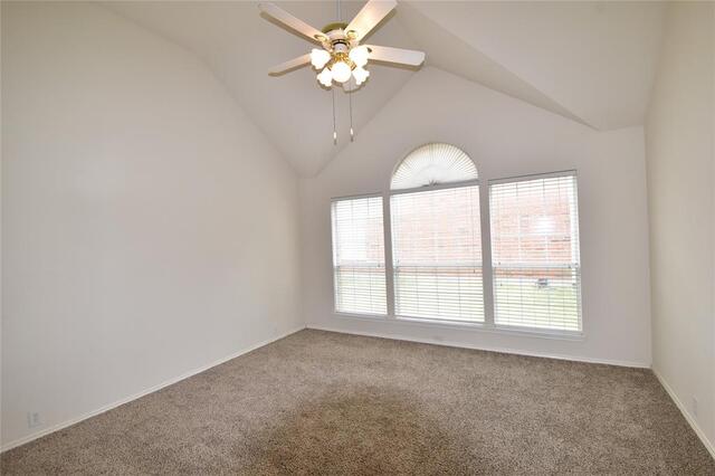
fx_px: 298
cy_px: 238
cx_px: 358
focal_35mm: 15
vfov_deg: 77.3
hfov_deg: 100.4
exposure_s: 1/60
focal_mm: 10
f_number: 8
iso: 560
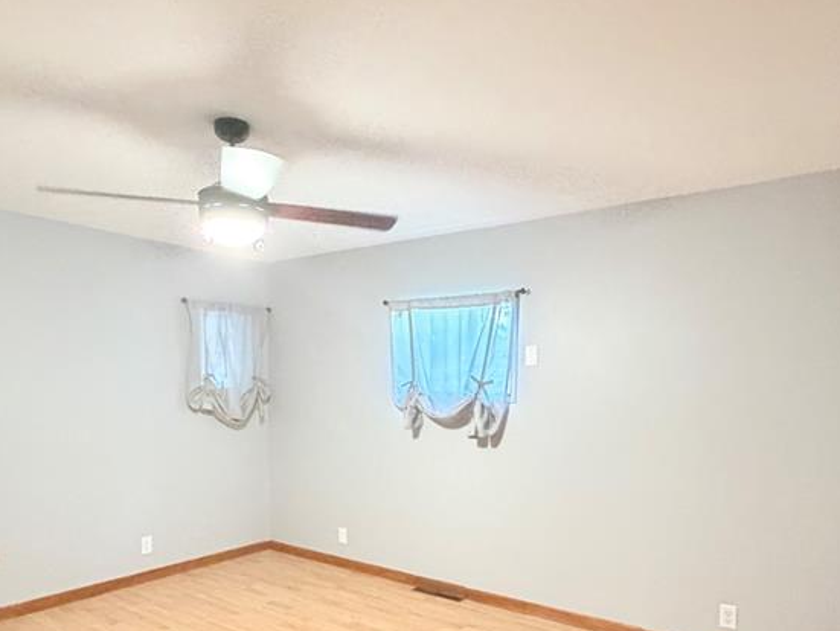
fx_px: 631
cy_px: 430
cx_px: 410
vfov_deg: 51.9
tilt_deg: -4.4
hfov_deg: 67.3
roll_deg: -0.6
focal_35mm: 26
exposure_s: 1/60
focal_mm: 2.22
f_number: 2.2
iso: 1250
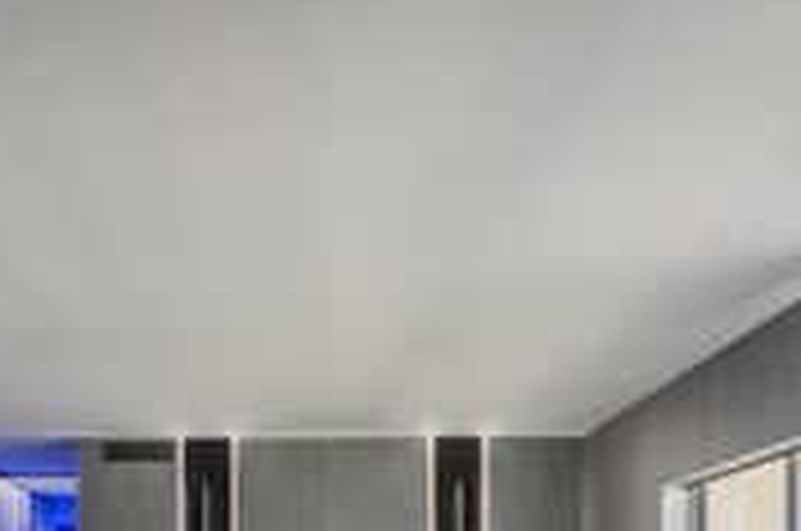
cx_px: 270
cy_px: 646
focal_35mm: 45
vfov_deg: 26.3
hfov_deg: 43.1
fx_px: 999
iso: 320
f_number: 5.6
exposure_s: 1/160
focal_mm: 16
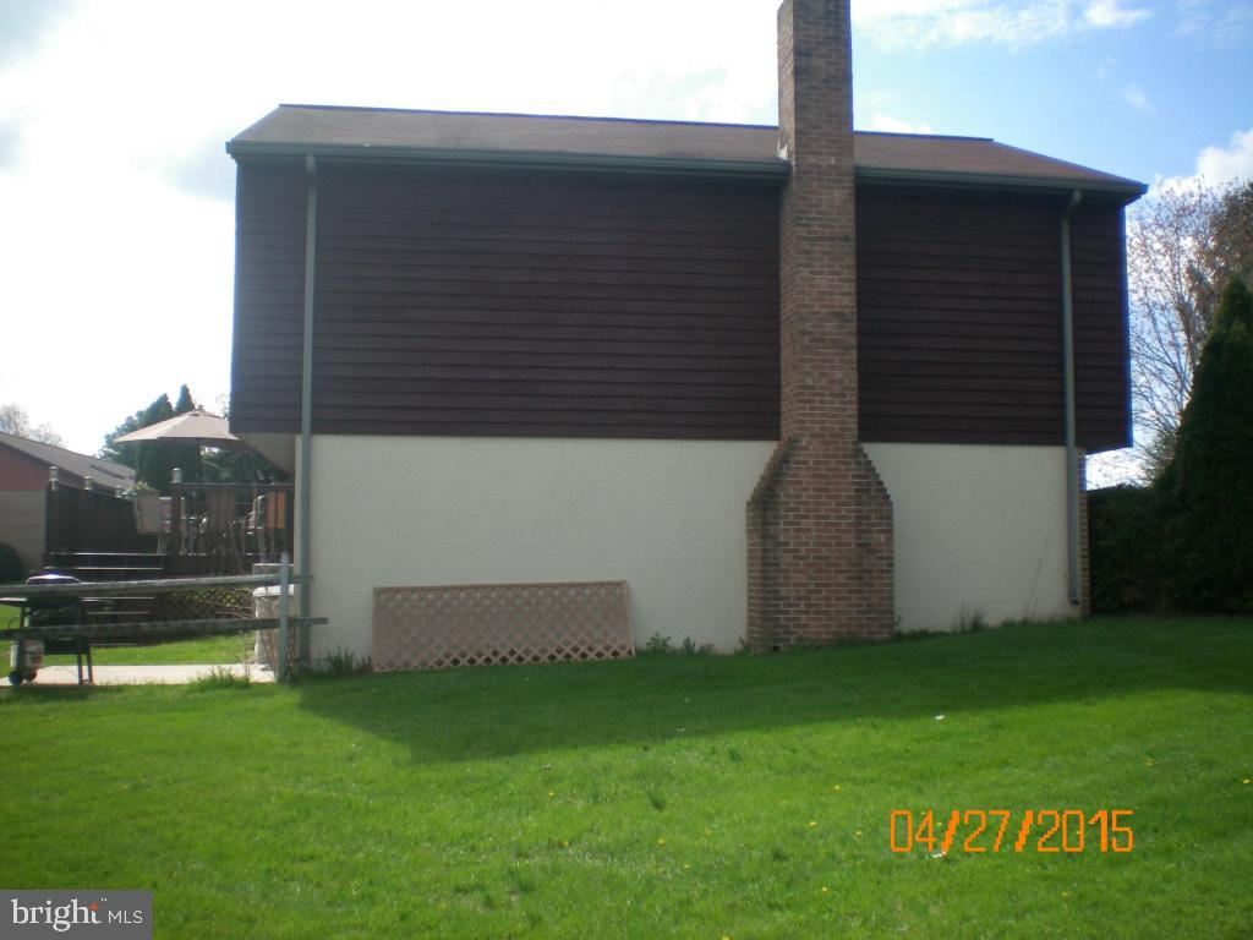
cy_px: 470
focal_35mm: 38
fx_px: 1375
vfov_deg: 37.7
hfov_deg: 49.0
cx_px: 626
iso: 64
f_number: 3.1
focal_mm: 6.3
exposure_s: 1/500
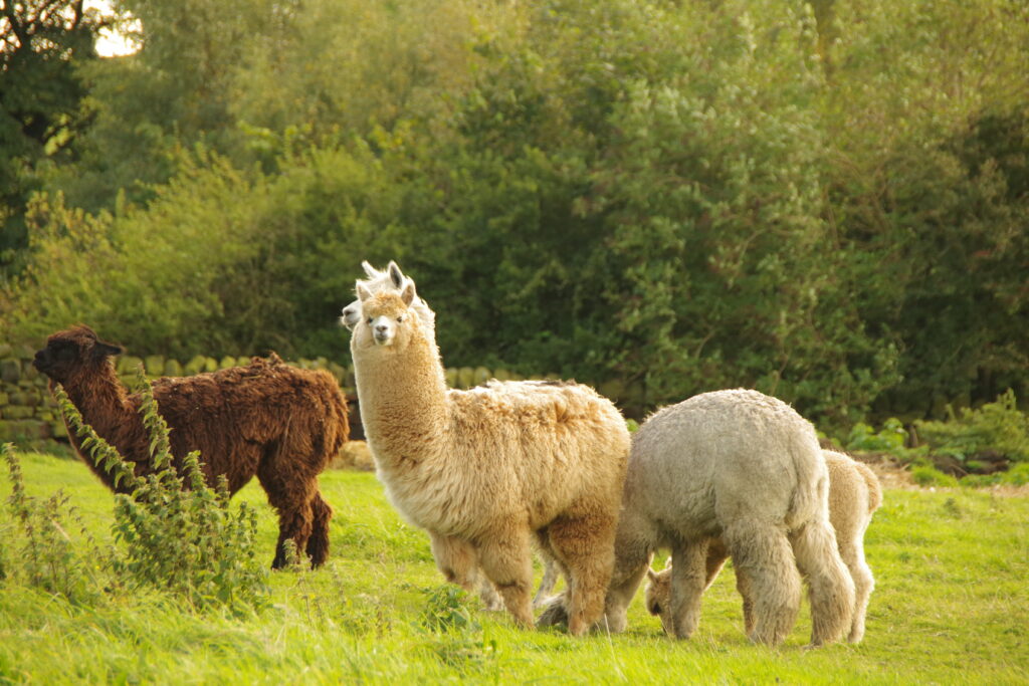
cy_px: 343
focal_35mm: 232
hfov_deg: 8.9
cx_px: 514
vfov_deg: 5.9
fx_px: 6646
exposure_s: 1/200
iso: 400
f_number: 5.6
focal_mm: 155
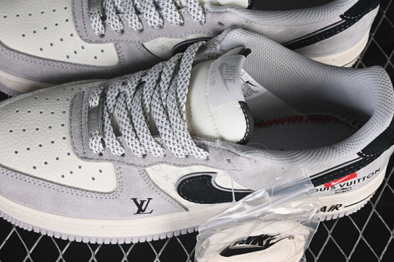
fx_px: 1182
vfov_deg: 12.7
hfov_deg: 18.9
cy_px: 86
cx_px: 188
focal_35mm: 108
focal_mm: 50
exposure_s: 1/80
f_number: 7.1
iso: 160
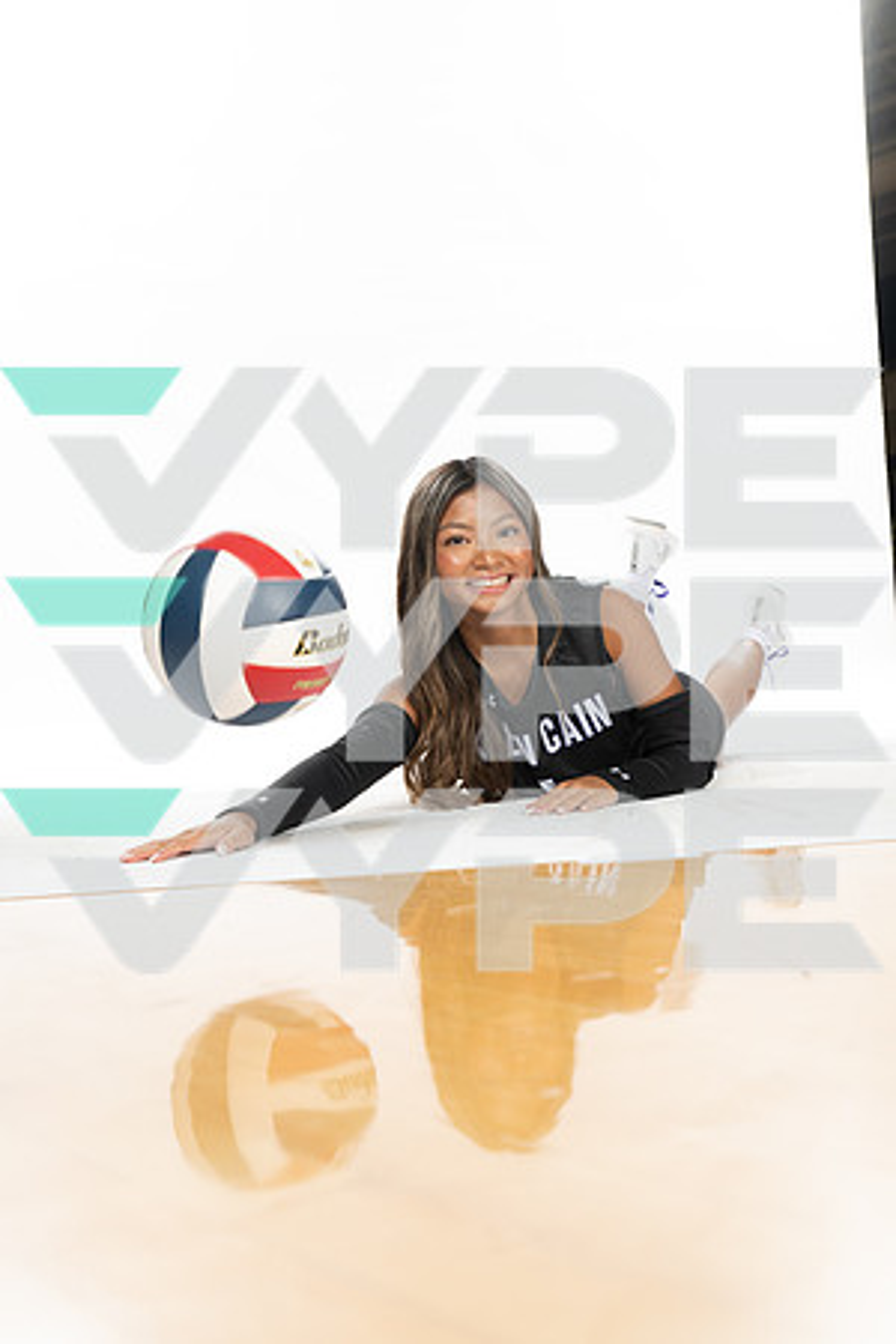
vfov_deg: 46.4
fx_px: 1568
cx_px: 448
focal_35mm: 42
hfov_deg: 31.9
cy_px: 672
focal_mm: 42
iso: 800
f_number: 7.1
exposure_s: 1/320
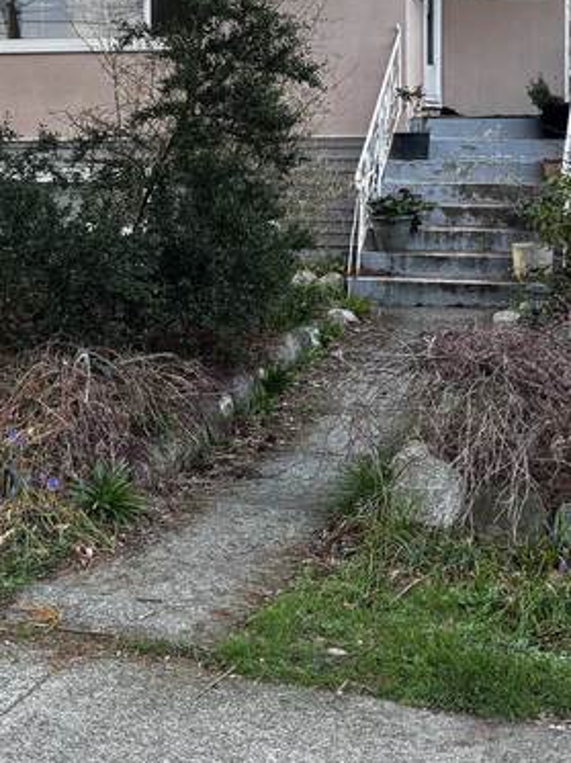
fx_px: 1476
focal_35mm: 67
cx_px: 295
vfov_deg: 28.4
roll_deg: -0.5
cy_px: 151
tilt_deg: -1.7
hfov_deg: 21.9
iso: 100
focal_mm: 5.96
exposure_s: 1/121
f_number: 1.6
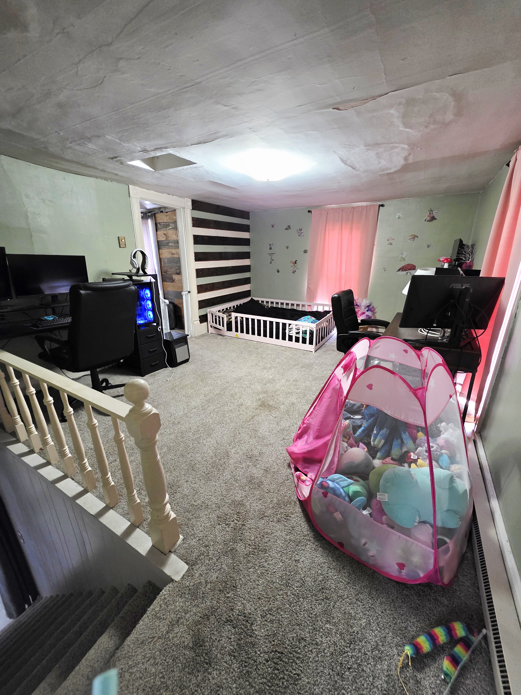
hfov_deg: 89.9
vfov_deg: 106.2
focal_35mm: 13
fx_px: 261
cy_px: 348
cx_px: 260
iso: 800
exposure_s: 1/60.2
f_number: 1.9
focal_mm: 2.2
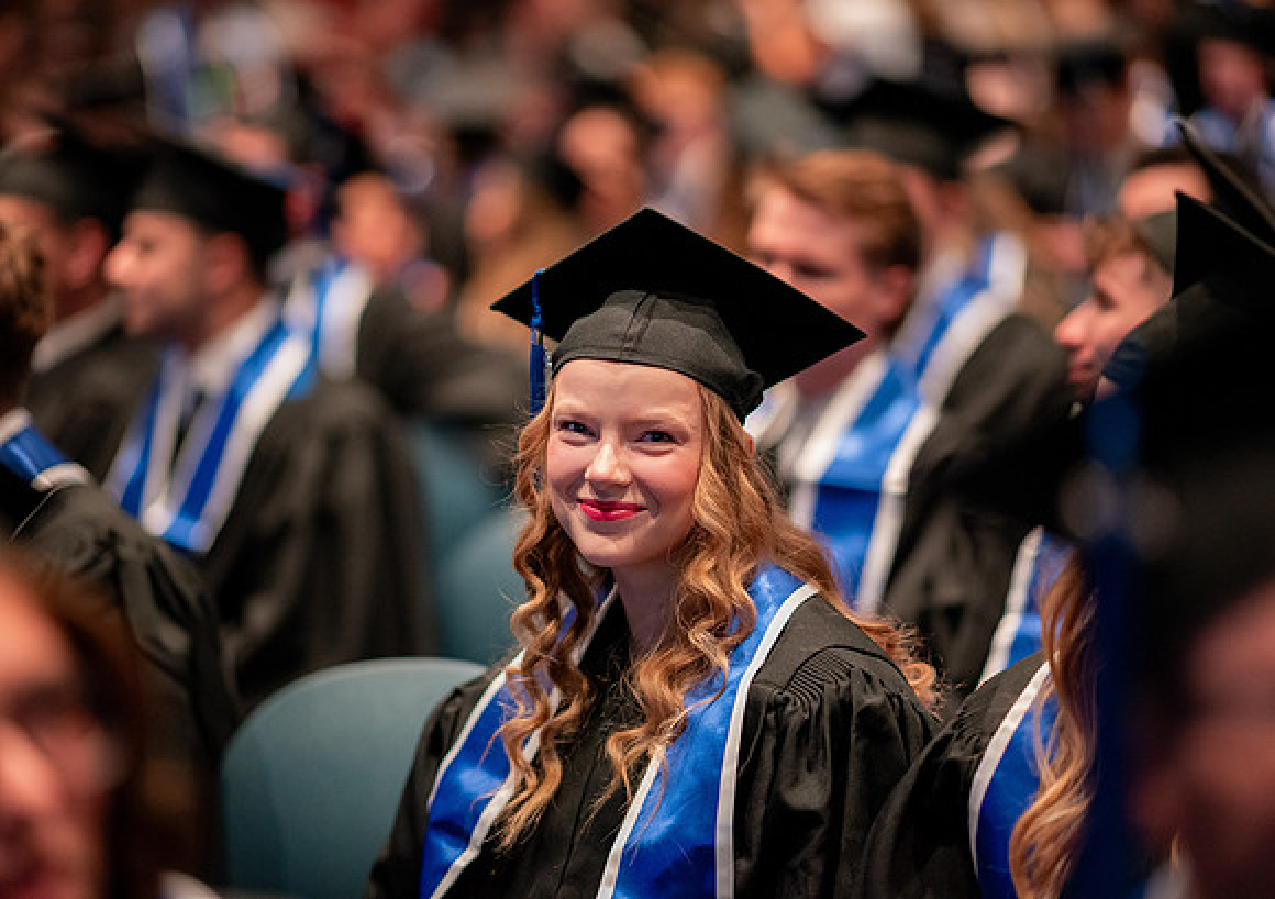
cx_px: 618
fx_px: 4000
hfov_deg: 18.1
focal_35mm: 111
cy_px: 442
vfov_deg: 12.8
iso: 3200
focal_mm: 105
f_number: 1.4
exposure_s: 1/200
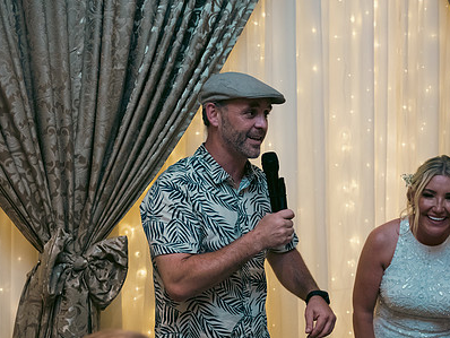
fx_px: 728
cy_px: 190
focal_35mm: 56
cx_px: 258
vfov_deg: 26.1
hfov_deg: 34.3
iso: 800
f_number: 3.5
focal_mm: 40
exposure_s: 1/160
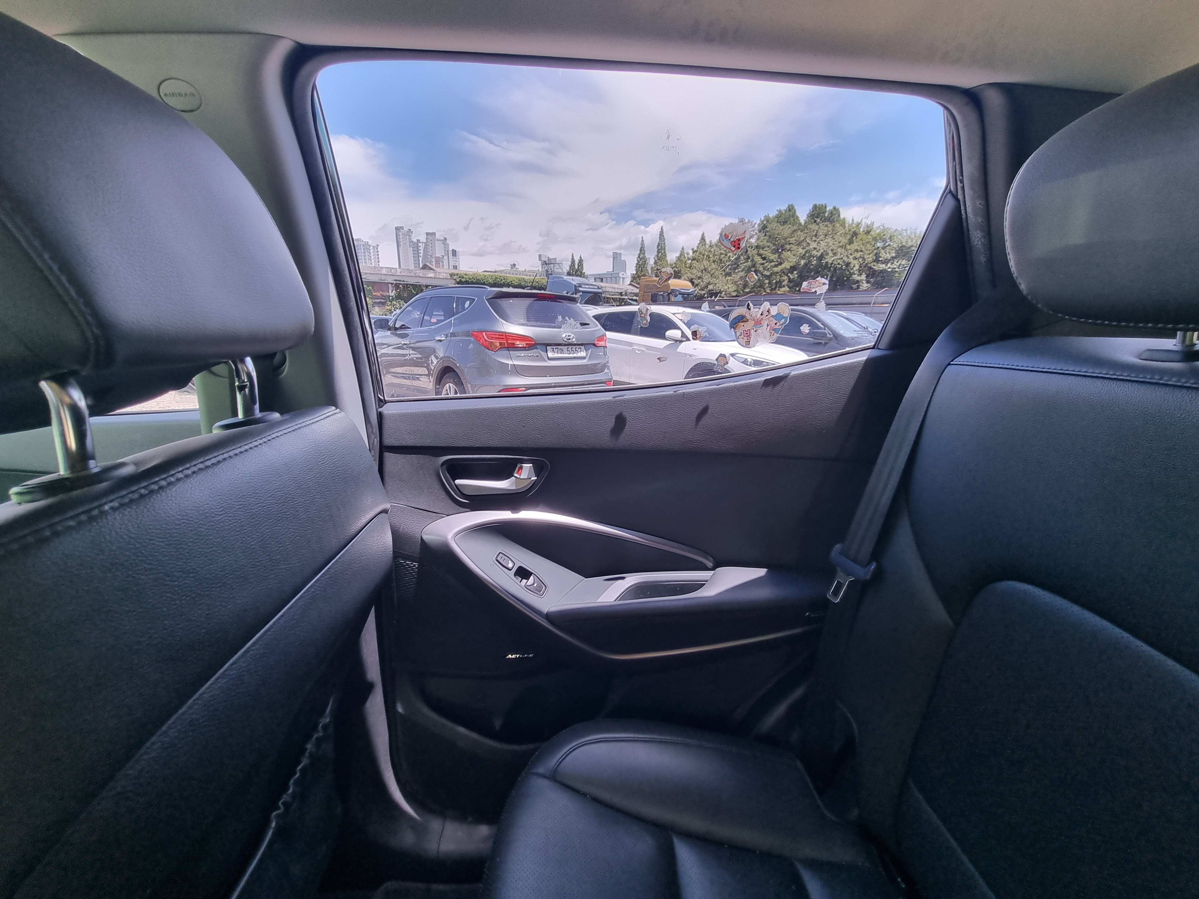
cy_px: 450
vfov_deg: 89.9
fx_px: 450
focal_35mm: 13
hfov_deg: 106.2
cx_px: 600
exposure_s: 1/60
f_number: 2.2
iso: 64
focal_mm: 2.2
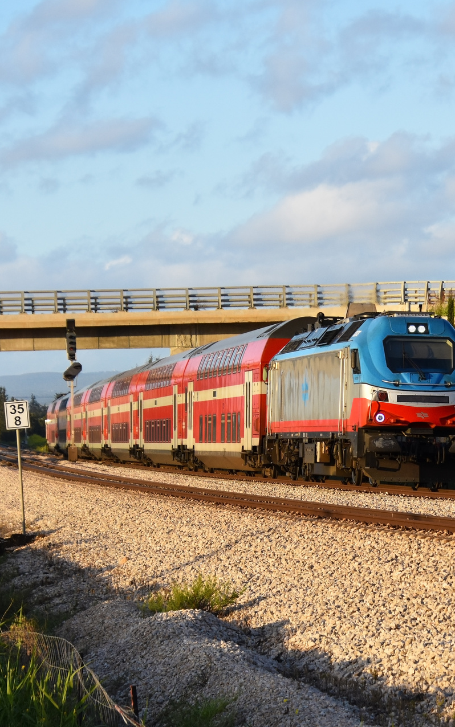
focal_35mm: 184
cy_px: 363
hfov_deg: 7.1
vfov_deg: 11.4
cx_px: 369
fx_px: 3649
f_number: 5.6
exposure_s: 1/1250
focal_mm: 80
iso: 400
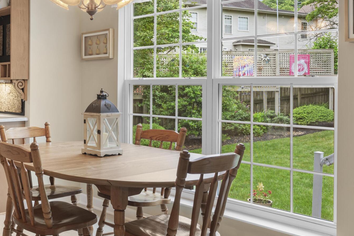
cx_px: 49
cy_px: 91
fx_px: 443
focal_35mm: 45
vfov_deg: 29.8
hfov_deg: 40.9
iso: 100
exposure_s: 1/1.67
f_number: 9
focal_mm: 20
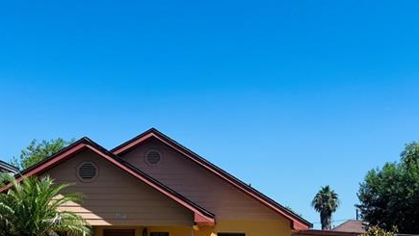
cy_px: 185
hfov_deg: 41.3
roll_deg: -1.2
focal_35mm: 50
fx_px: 556
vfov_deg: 23.7
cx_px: 229
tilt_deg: +6.8
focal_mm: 5.7
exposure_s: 1/4444
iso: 50
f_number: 1.5
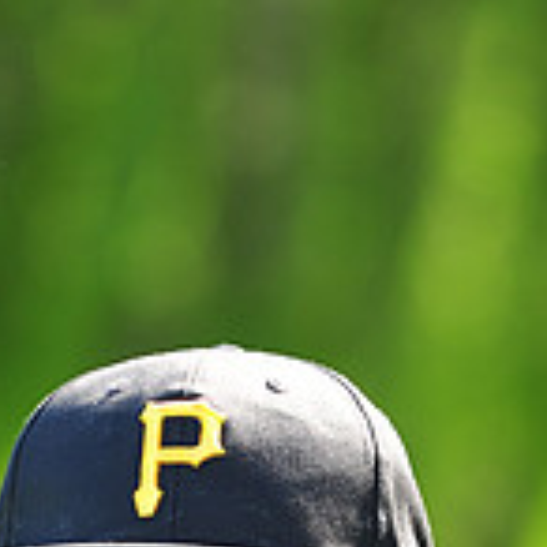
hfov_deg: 3.2
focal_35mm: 556
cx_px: 161
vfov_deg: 3.1
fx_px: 9940
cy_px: 952
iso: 200
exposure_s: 1/320
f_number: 4.5
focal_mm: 165
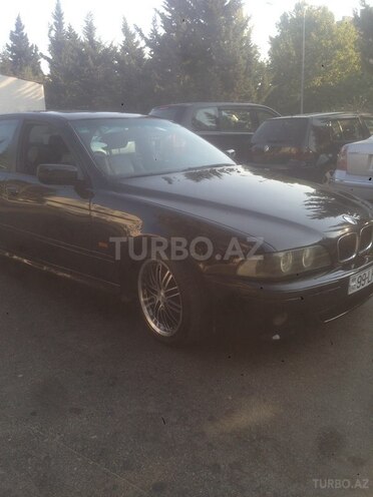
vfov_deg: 55.4
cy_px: 248
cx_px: 186
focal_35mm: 33
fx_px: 474
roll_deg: +0.7
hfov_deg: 42.9
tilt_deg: -10.3
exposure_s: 1/299
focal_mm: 4.12
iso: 50
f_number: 2.4
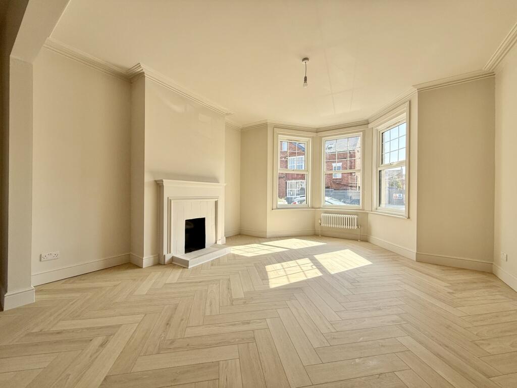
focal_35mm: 14
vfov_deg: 85.7
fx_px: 209
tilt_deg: -0.2
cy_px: 194
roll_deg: -0.9
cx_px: 258
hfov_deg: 102.1
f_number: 2.2
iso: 64
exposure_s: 1/549
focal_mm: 2.22
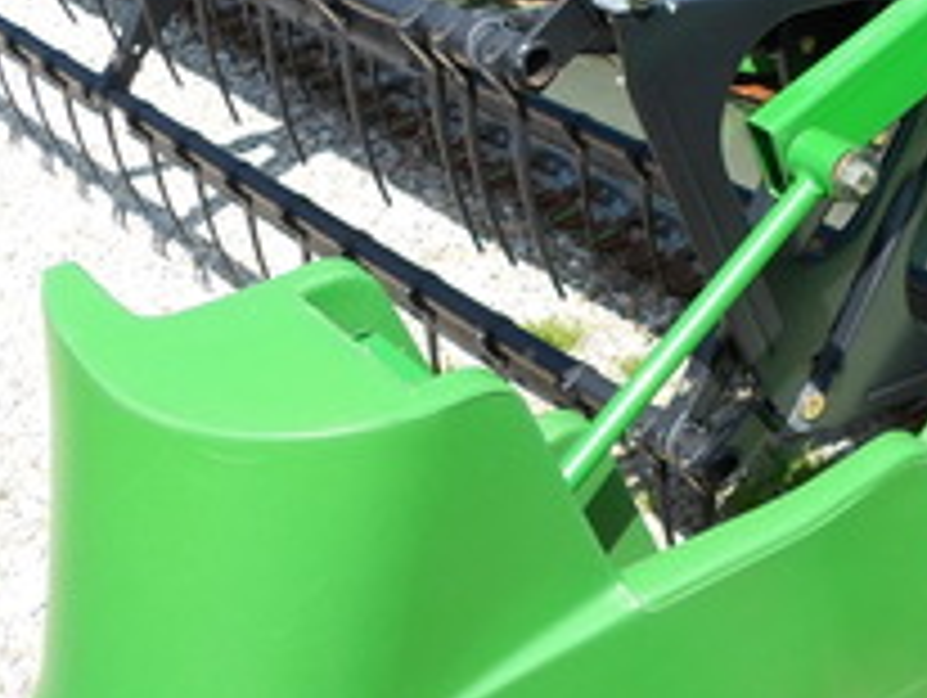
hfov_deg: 28.9
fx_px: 1770
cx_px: 688
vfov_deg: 21.9
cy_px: 90
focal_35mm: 66
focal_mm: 4.5
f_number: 2.5
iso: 80
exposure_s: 1/1000
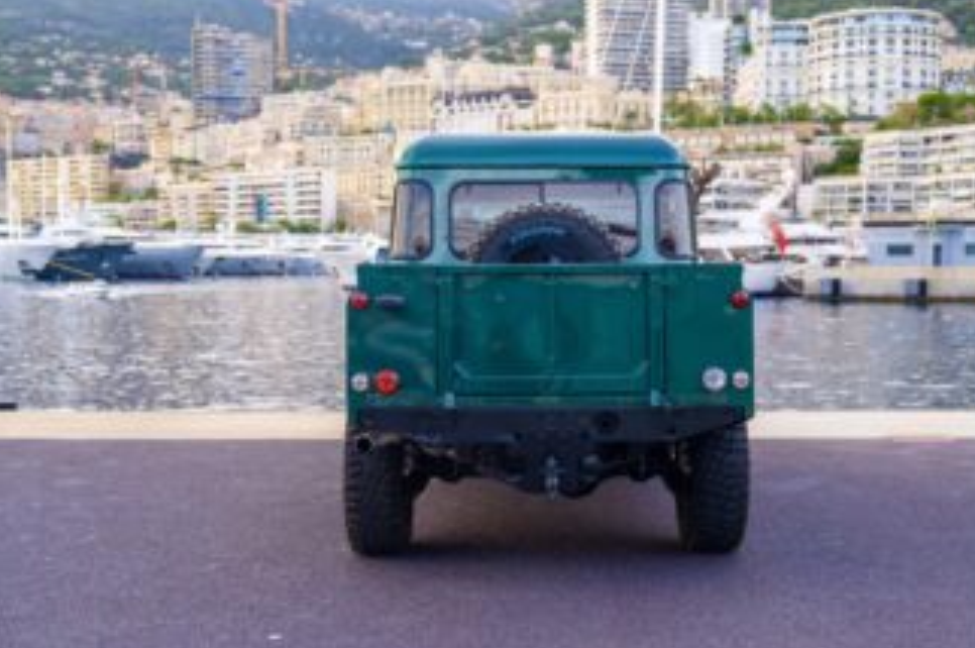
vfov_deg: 28.6
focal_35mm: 47
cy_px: 322
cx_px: 551
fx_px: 1272
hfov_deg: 41.9
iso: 200
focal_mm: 38
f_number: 2.8
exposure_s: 1/125
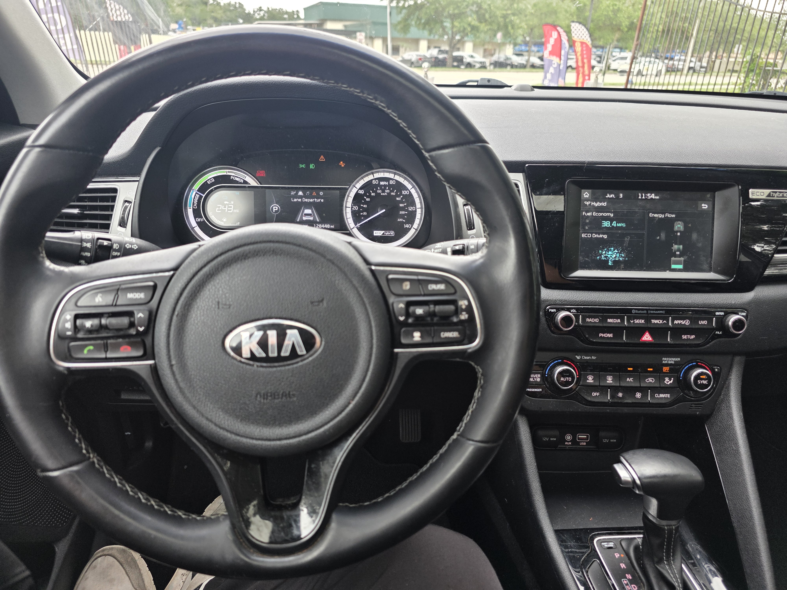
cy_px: 295
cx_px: 394
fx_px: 523
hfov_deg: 73.9
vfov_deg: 58.9
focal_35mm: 23
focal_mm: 6.3
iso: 100
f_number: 1.7
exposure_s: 1/180
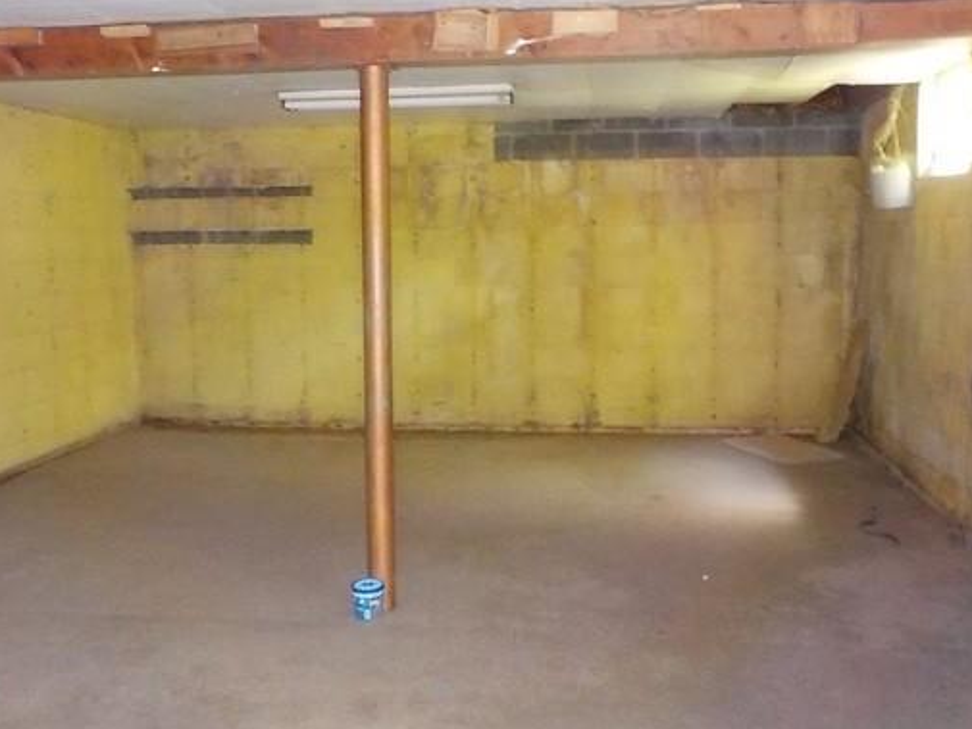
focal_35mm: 38
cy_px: 335
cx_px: 454
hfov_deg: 48.9
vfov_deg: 37.7
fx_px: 1067
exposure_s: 1/4
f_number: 3.3
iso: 800
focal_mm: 4.1
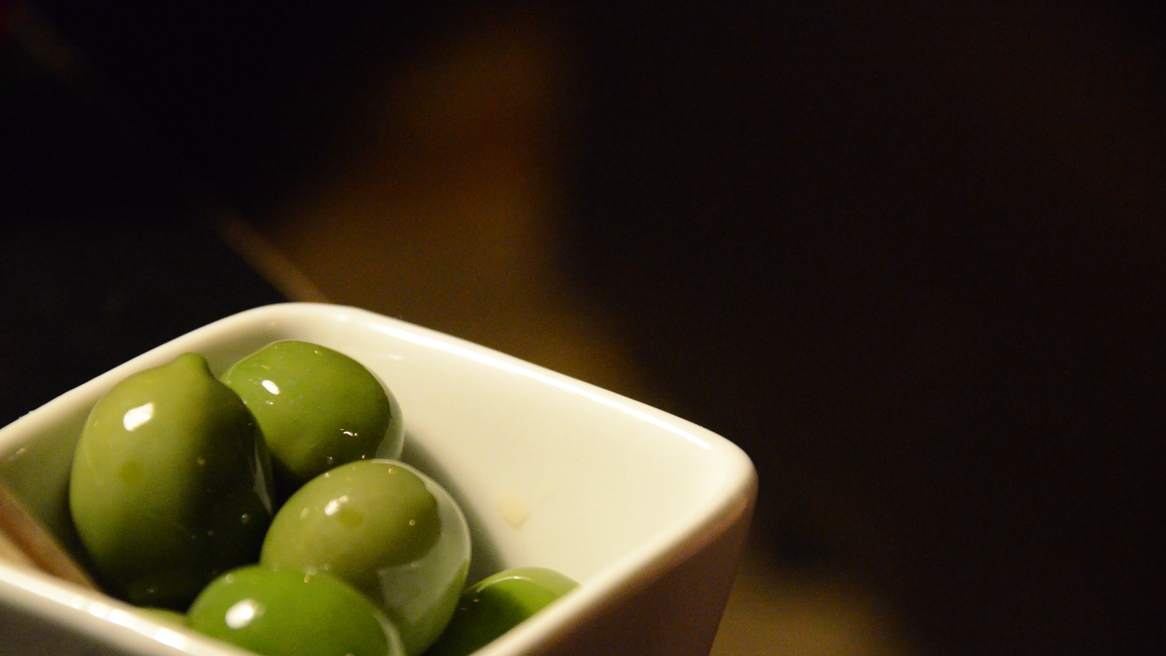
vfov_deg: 7.3
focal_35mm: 166
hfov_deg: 13.0
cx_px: 585
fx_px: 5117
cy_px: 379
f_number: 5.6
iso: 6400
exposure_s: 1/30
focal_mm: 105
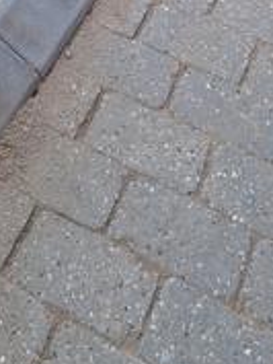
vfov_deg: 20.6
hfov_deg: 18.1
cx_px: -37
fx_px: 819
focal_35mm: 78
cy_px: -212
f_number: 1.8
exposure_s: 1/180
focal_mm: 5.4
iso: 125
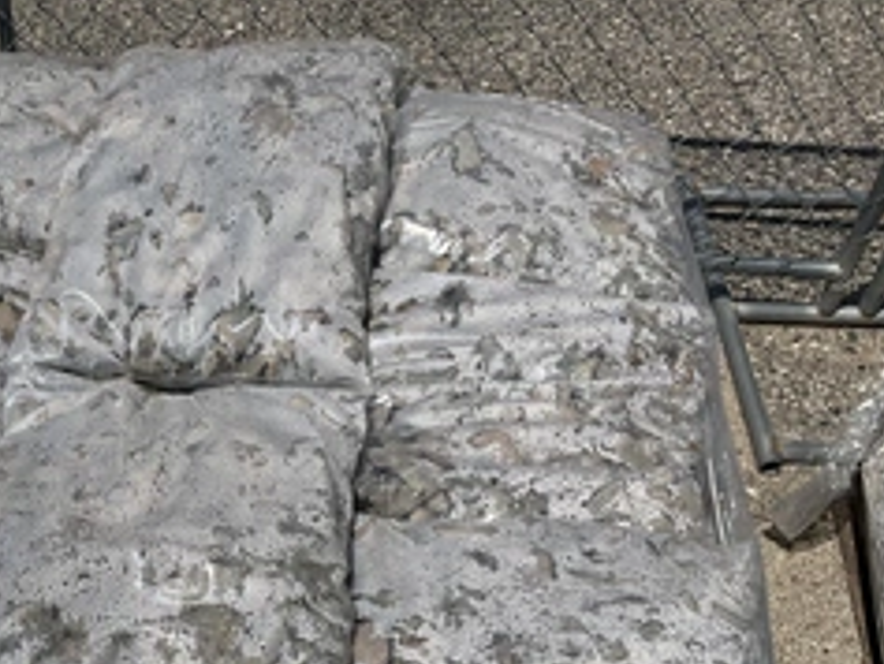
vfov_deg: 29.0
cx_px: 194
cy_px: 533
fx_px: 1252
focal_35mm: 49
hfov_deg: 37.7
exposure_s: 1/6536
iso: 25
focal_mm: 3
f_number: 1.8
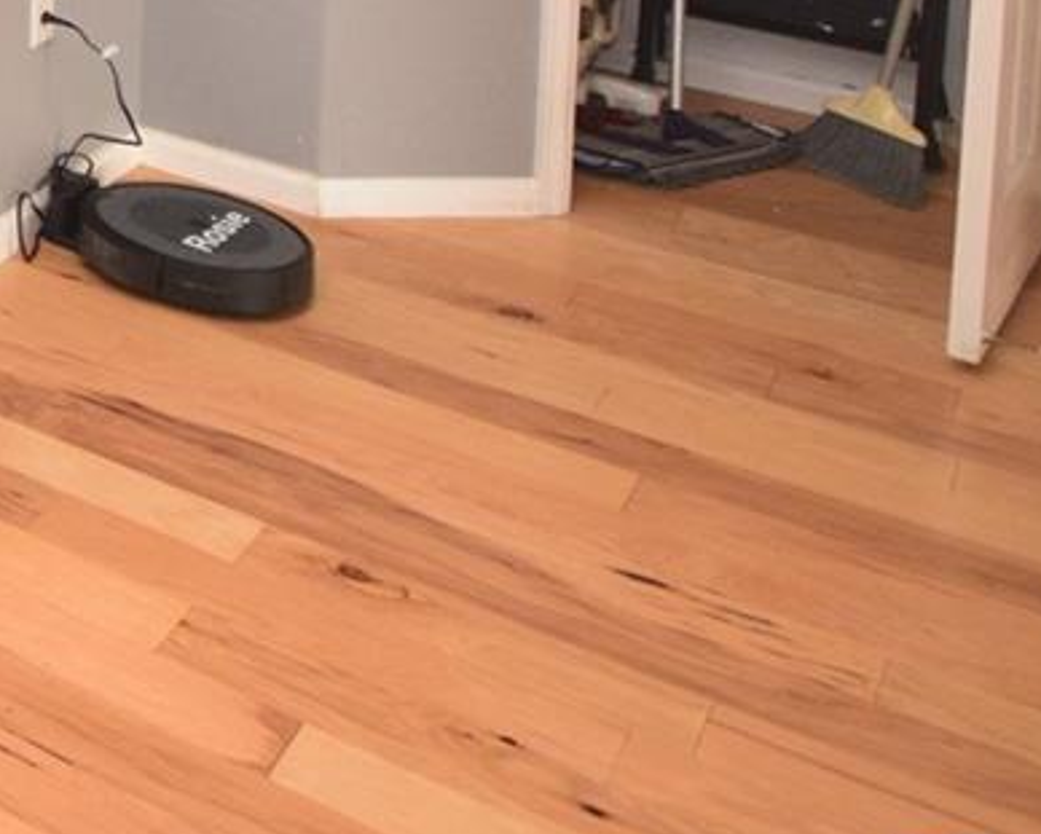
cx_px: -818
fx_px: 1788
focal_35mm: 58
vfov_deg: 21.1
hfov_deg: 21.5
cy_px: -504
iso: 1600
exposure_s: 1/60
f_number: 4
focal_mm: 10
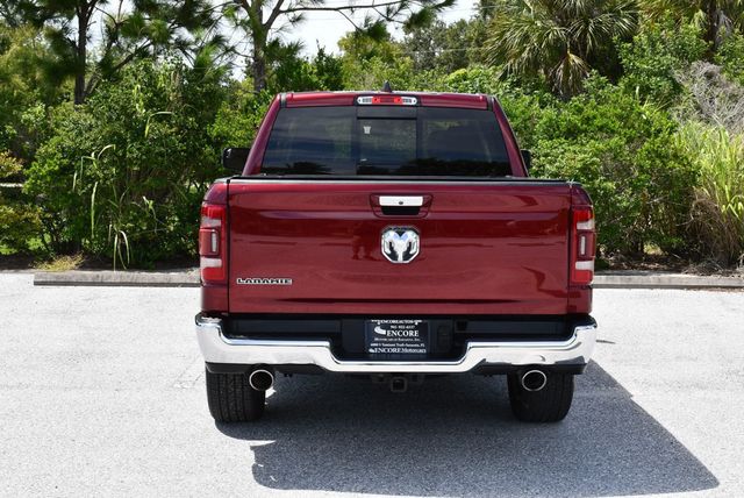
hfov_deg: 38.2
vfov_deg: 26.0
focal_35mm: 52
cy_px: 249
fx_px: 1076
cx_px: 372
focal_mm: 26
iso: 200
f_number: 8
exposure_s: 1/250
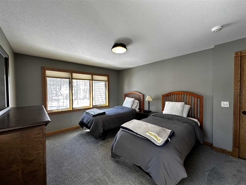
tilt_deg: -1.6
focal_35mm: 14
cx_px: 123
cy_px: 92
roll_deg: +0.3
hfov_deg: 102.1
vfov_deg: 85.7
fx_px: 99
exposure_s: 1/120
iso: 100
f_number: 2.2
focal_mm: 2.22
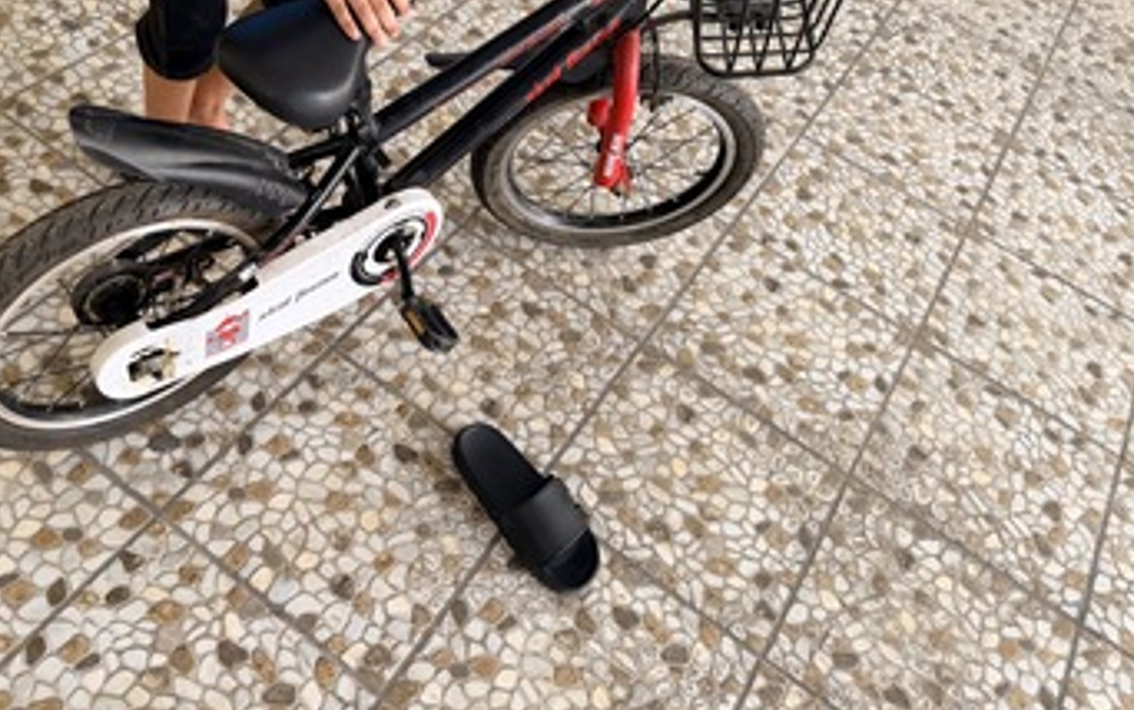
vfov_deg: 37.0
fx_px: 1051
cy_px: 244
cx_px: 423
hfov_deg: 56.0
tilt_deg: -46.5
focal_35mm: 34
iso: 160
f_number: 1.78
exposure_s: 1/121
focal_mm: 6.76
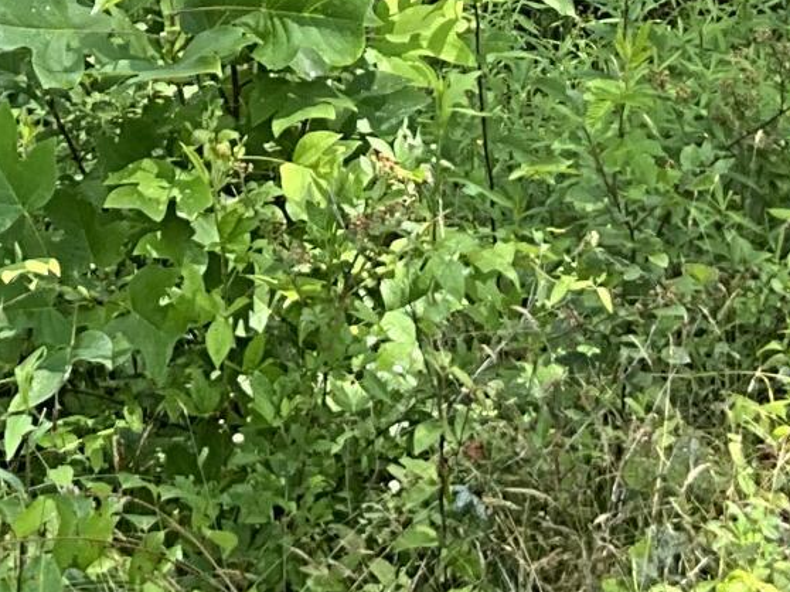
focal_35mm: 156
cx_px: -170
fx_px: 3559
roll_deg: -2.1
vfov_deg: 8.9
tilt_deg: -9.7
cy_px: -647
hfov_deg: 12.4
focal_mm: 3
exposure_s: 1/140
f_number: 1.8
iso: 16
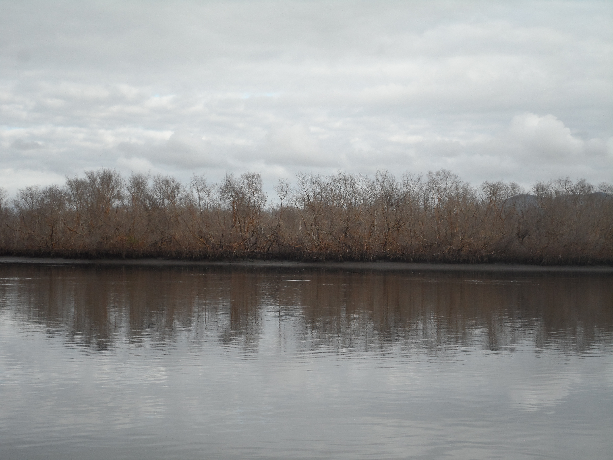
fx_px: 1186
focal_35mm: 67
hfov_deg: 29.0
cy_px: 230
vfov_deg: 21.9
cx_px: 306
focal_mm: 12
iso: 80
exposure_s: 1/350
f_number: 4.1
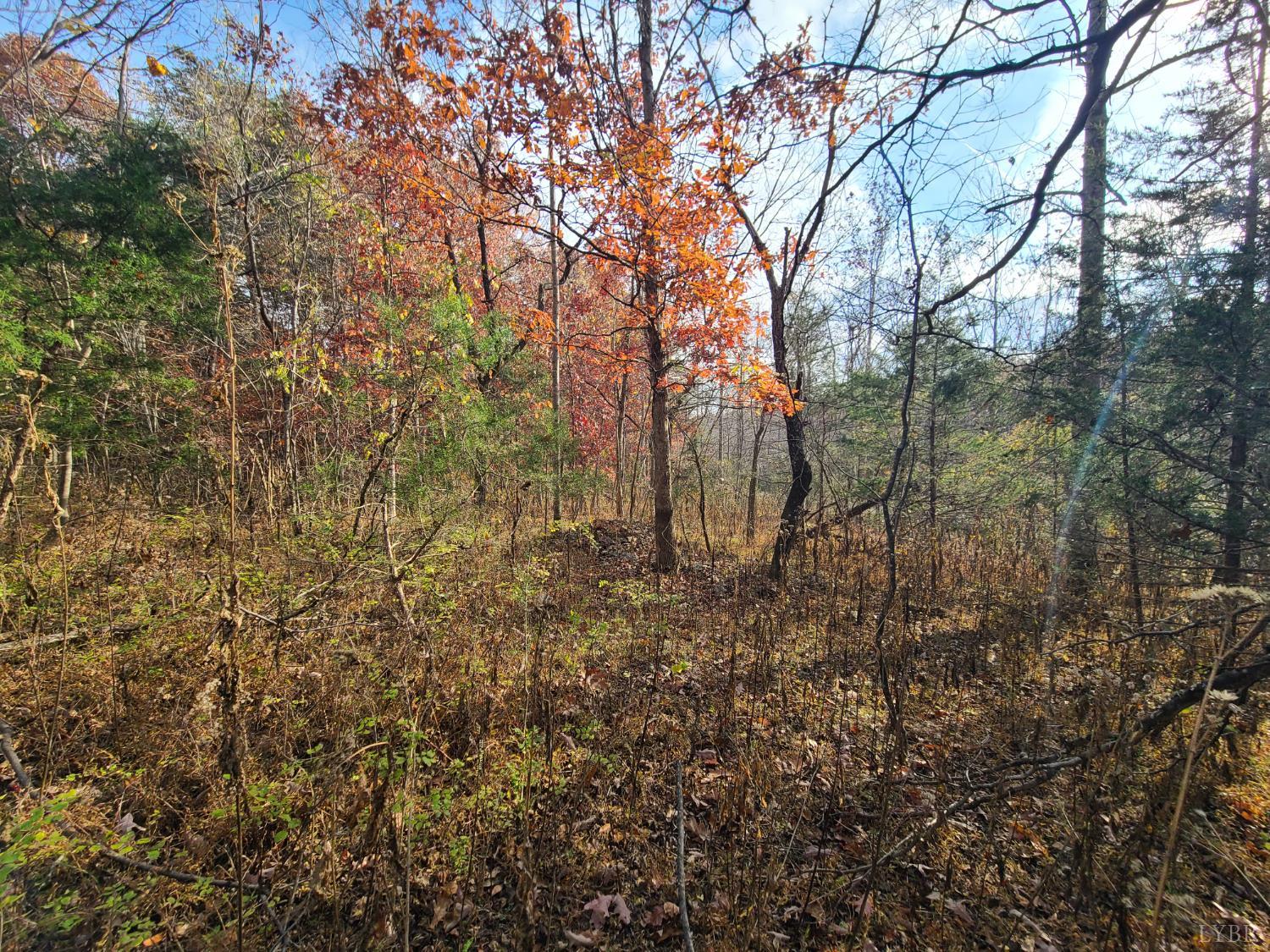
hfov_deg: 106.2
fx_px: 477
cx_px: 635
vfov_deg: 89.9
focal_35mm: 13
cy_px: 476
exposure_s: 1/480
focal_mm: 2.2
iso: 50
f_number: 2.2
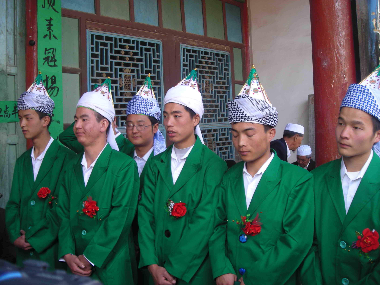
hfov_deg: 49.0
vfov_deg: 37.7
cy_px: 142
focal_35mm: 38
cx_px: 190
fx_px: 417
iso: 50
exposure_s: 1/37.8
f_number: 3.2
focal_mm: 6.3
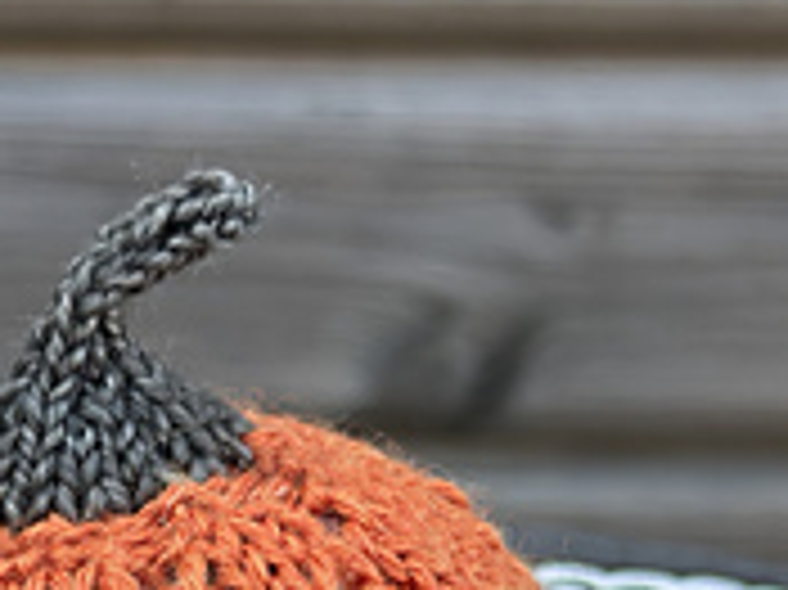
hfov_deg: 14.3
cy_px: 763
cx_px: 140
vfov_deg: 10.6
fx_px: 3117
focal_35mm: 137
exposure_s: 1/229
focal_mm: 6.86
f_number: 1.78
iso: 80
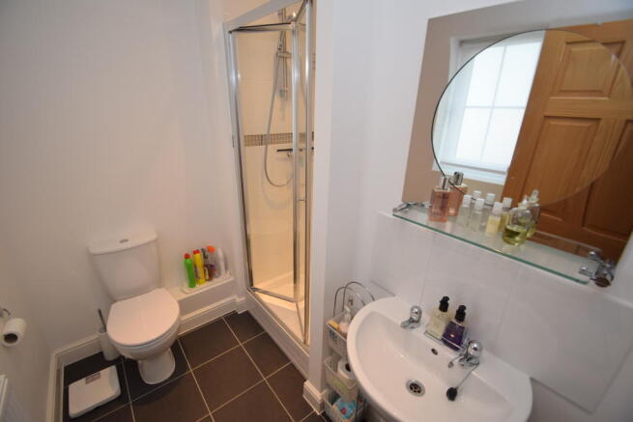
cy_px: 211
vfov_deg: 77.4
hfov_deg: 100.4
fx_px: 264
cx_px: 316
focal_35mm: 15
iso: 800
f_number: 4.5
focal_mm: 10
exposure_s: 1/80
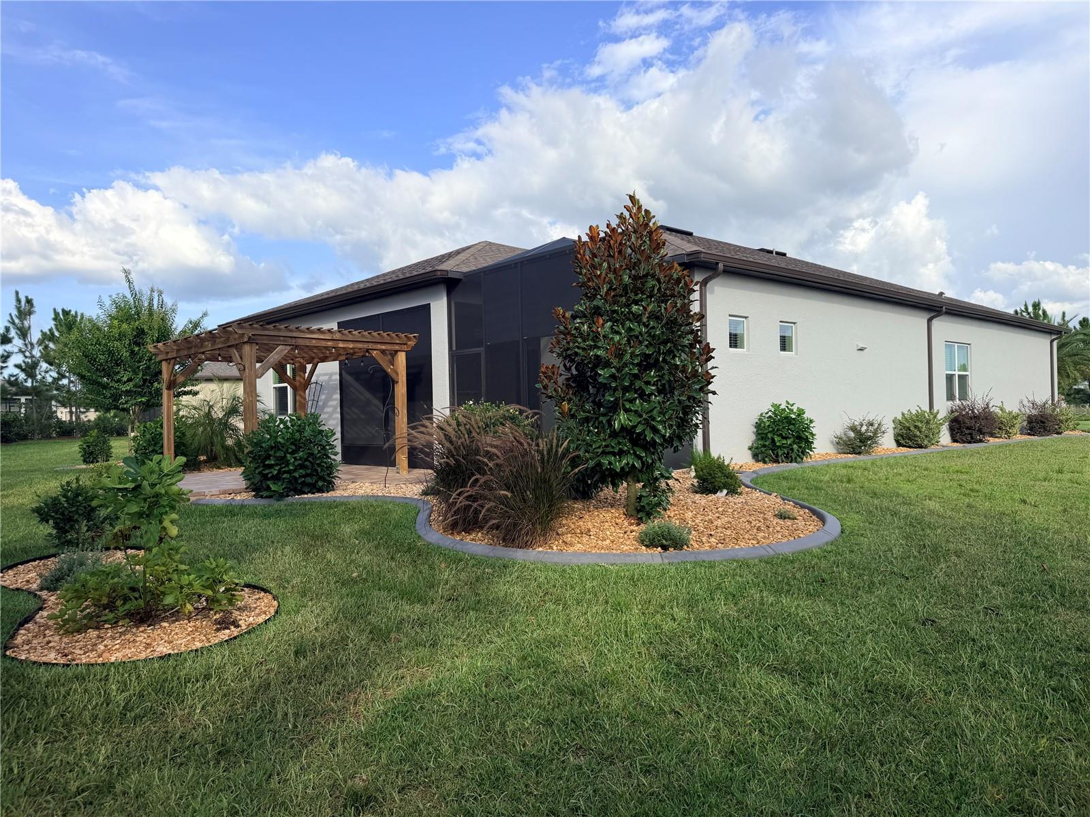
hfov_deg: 71.6
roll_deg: +1.8
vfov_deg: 56.8
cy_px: 408
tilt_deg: +0.9
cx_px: 545
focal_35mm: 24
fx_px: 756
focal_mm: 6.76
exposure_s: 1/2907
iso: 80
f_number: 1.78
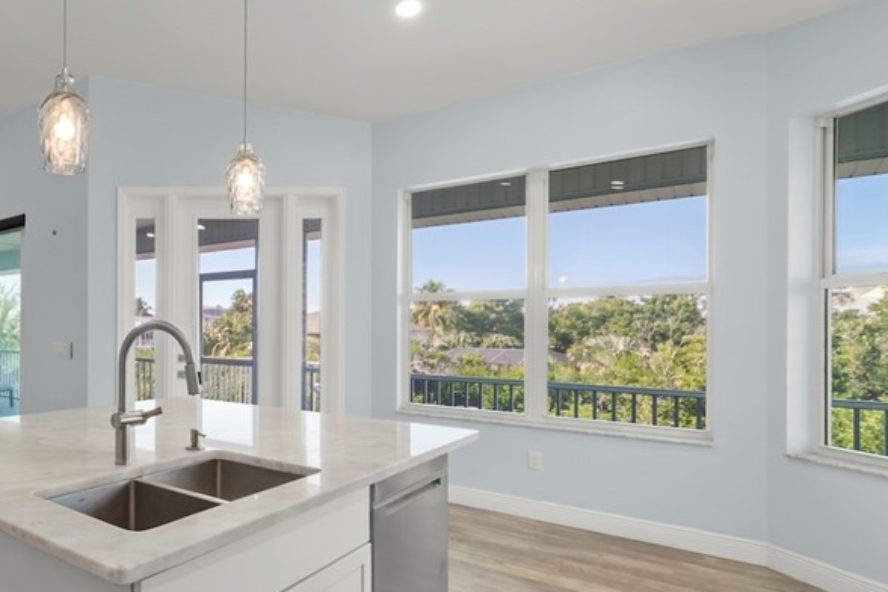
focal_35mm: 24
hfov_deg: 64.4
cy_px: 325
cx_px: 131
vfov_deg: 53.0
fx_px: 592
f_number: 11
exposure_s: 1/5
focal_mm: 13
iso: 400
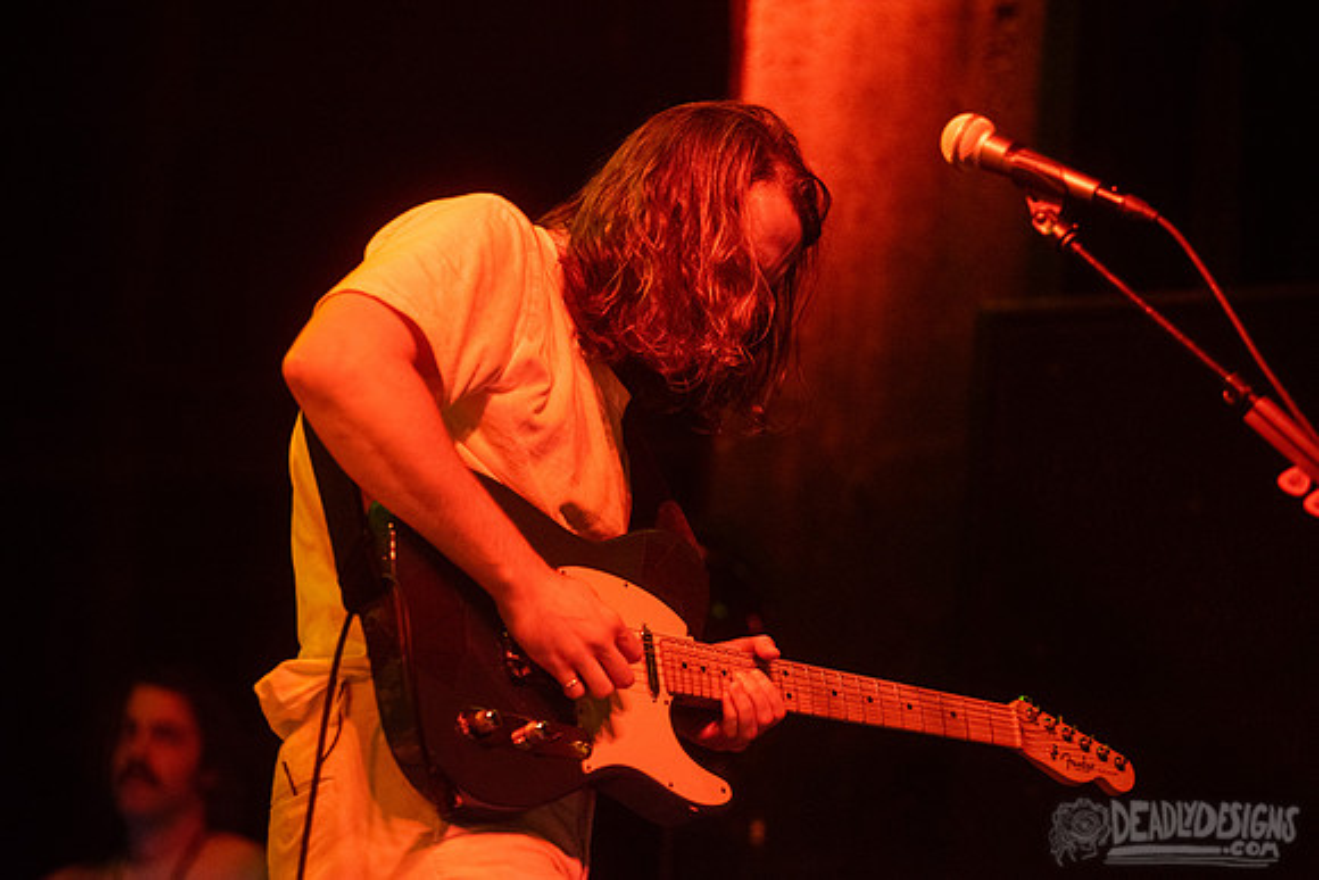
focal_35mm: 135
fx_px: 4947
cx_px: 660
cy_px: 440
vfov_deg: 10.2
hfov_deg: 15.2
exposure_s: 1/160
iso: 1600
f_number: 3.2
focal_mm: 135
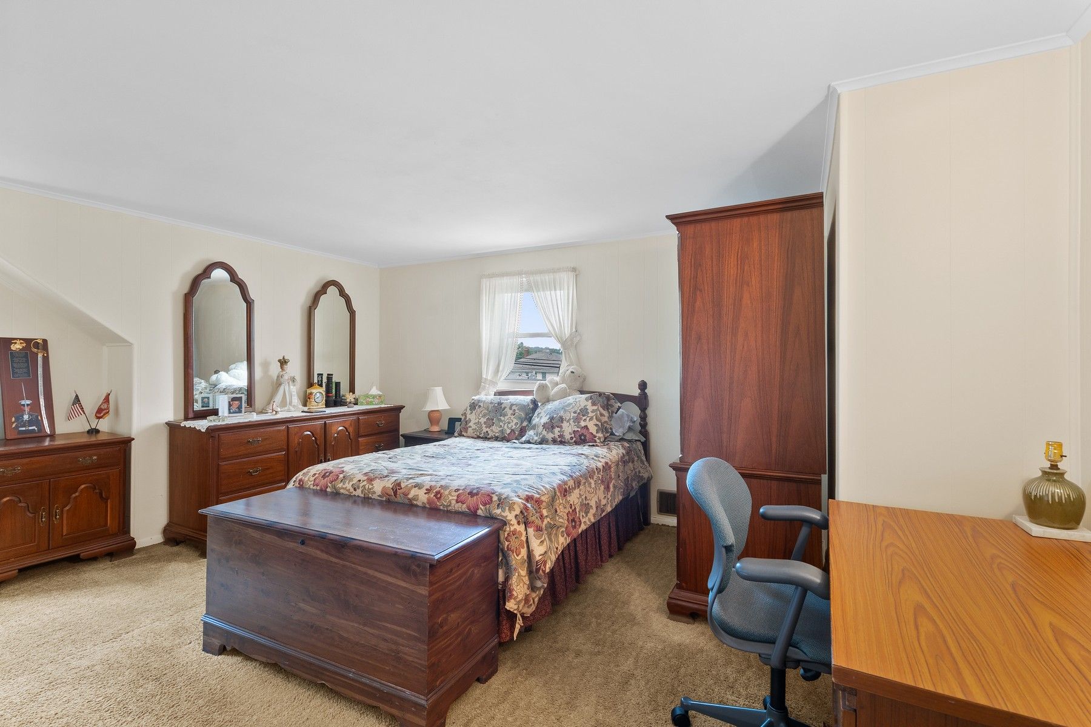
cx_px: 546
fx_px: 485
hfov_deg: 96.7
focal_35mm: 16
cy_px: 364
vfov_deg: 73.7
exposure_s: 1.6
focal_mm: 16
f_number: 9
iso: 250
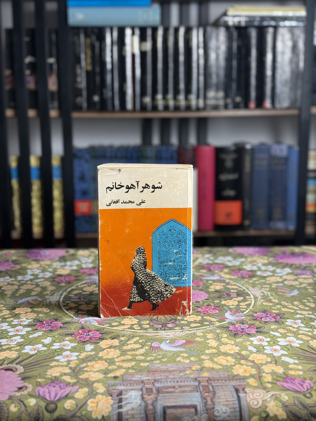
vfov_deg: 39.7
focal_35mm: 48
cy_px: 210
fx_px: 584
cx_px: 158
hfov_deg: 30.3
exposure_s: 1/100
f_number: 1.78
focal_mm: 6.76
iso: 100
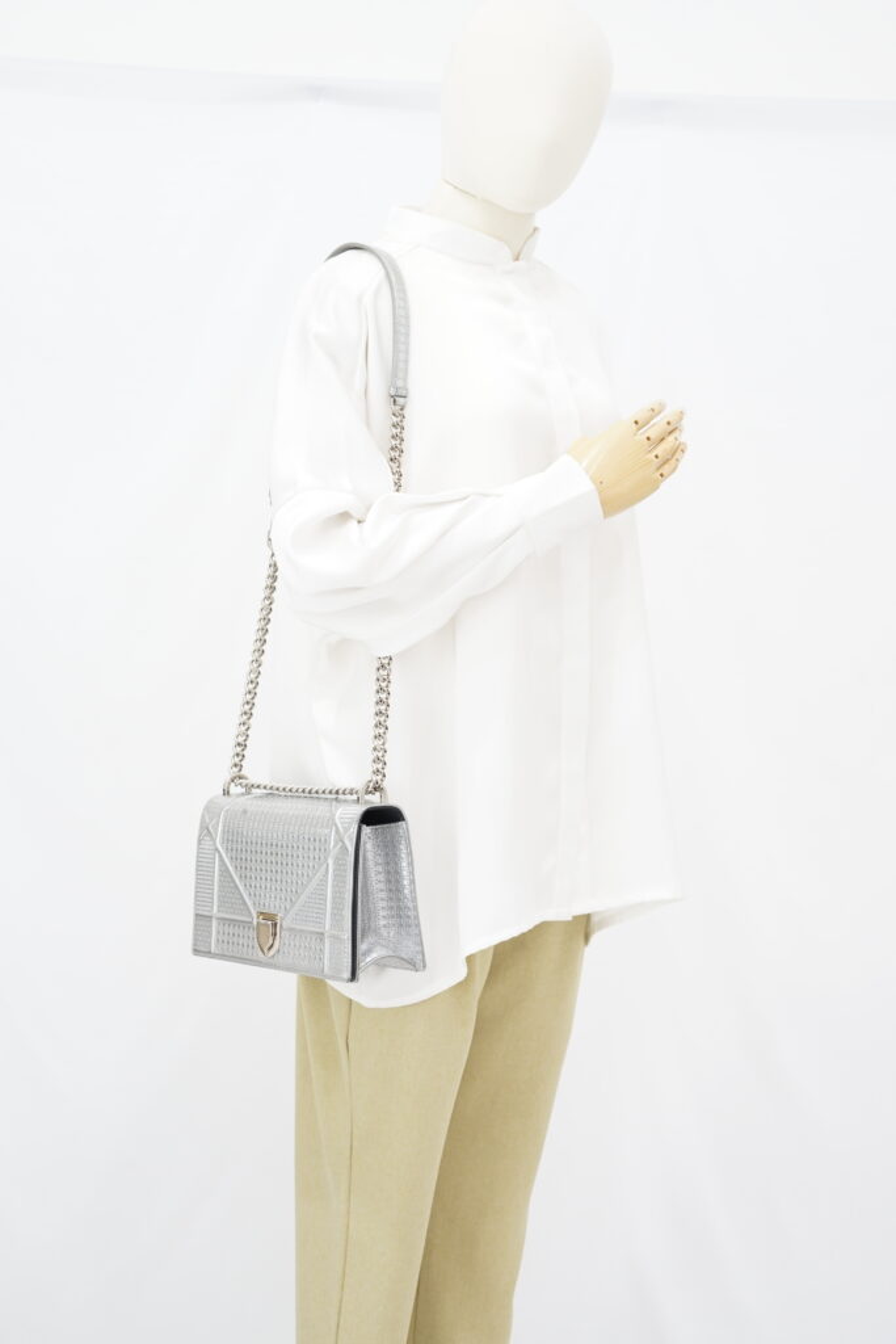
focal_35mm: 50
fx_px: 1866
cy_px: 672
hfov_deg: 27.0
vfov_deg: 39.6
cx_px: 448
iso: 640
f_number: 6.3
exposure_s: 1/6
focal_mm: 50
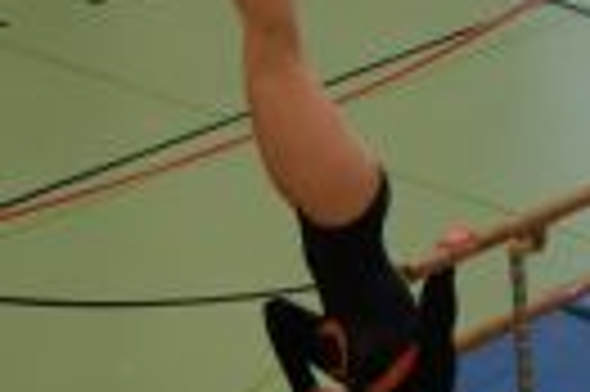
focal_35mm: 186
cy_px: -237
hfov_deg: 10.7
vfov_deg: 7.2
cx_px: 865
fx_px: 3045
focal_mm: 25
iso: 400
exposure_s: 1/50
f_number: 4
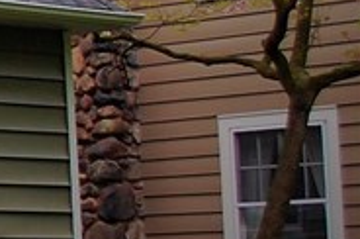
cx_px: -700
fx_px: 2126
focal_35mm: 213
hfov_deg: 8.3
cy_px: -92
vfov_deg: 6.4
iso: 400
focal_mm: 24
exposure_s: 1/125
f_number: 5.6
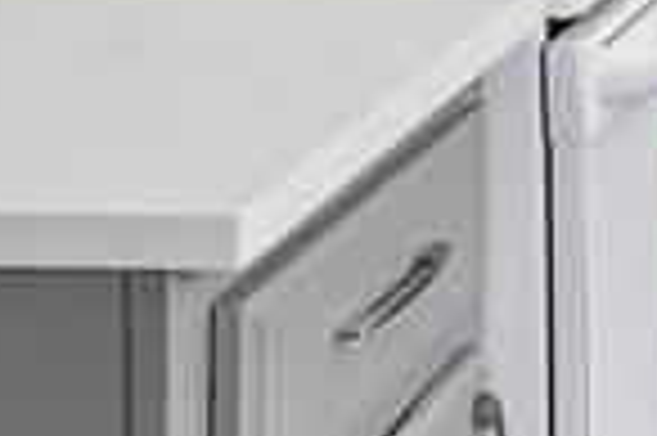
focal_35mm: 105
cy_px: -764
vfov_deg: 10.3
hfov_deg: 14.7
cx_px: 1440
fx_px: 1914
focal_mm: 10
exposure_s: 1/25
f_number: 8
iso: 800
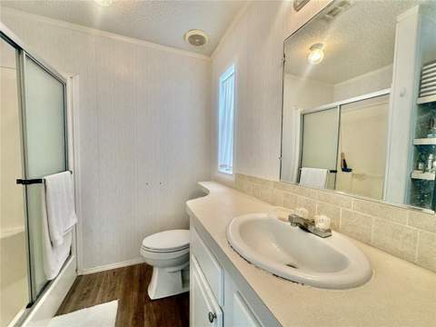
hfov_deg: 102.1
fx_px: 176
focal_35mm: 14
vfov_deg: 85.7
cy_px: 164
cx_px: 218
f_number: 2.2
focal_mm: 2.22
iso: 125
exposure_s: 1/120
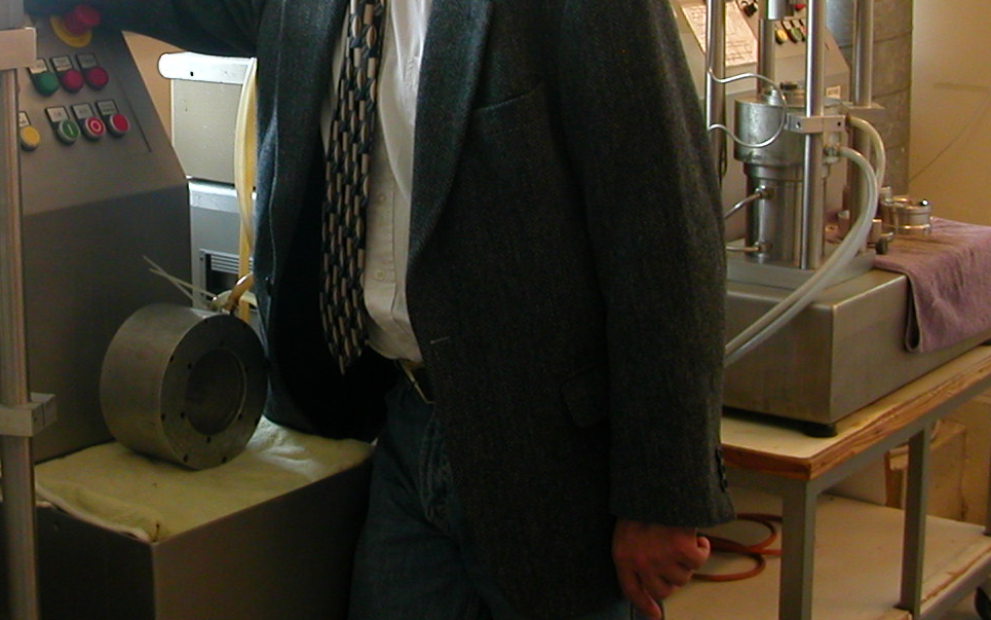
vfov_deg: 19.9
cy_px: 168
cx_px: 226
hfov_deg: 30.9
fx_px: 1755
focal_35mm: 65
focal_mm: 5.6
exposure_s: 1/34.2
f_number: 2.7
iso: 100
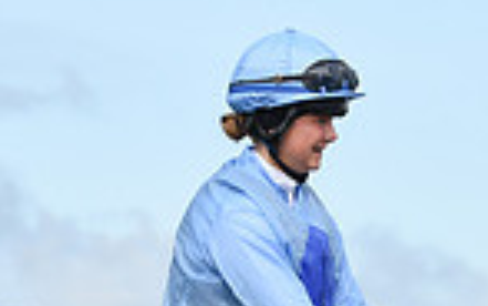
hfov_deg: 6.0
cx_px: 402
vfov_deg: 3.8
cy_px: 617
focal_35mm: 347
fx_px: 4617
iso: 400
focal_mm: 86
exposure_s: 1/2000
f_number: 5.6
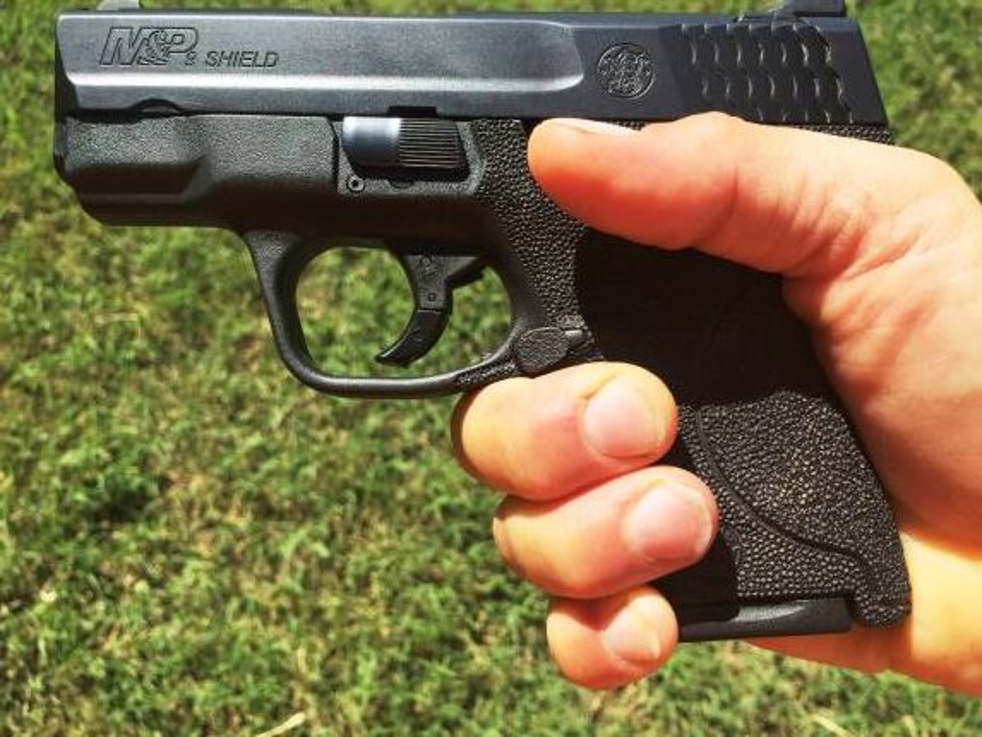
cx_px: 491
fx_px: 823
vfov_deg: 48.2
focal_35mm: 29
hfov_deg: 61.6
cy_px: 368
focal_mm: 4.15
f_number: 2.2
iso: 32
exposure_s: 1/1721
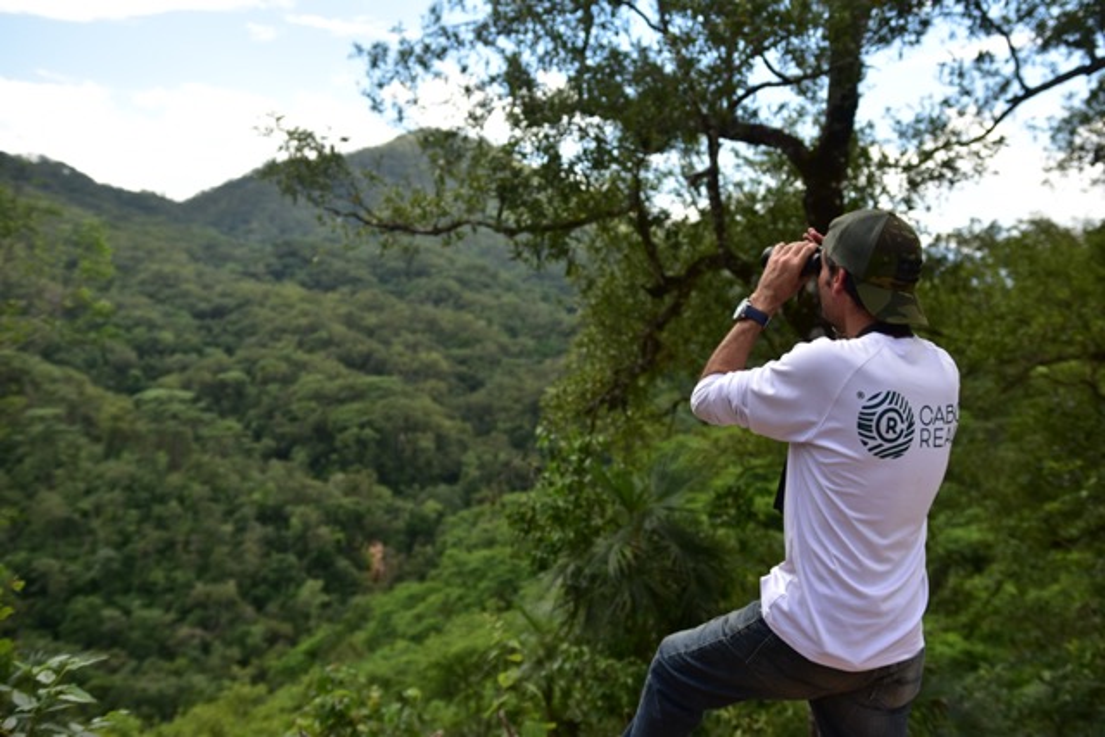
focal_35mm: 36
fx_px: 1105
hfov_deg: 53.1
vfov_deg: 36.9
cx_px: 552
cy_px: 368
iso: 100
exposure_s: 1/1000
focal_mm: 24
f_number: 2
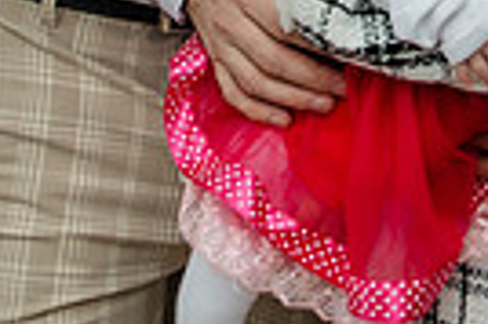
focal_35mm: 159
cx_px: 578
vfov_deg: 8.0
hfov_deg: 12.6
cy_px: -444
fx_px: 2153
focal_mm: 31
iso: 500
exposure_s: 1/250
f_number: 3.5
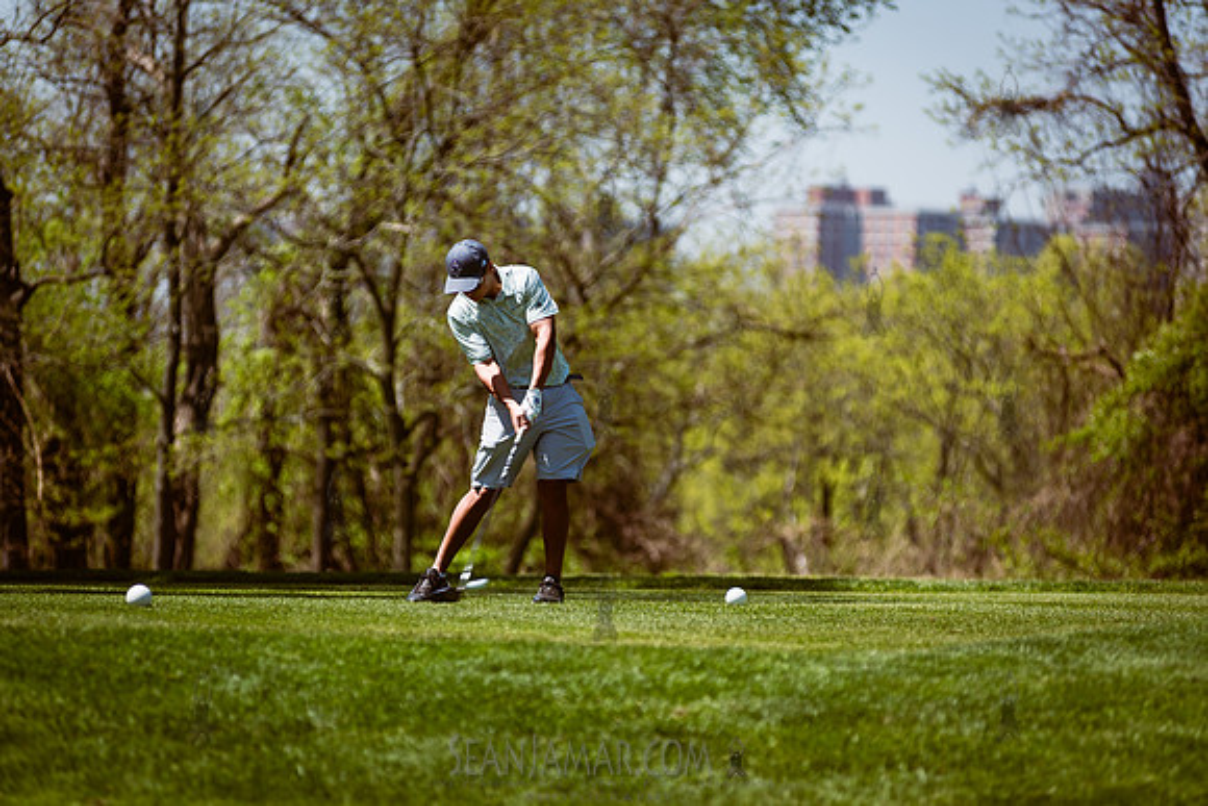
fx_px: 6745
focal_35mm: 201
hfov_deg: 10.2
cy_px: 403
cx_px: 604
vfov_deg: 6.8
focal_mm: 200
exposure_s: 1/1000
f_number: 3.5
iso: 100
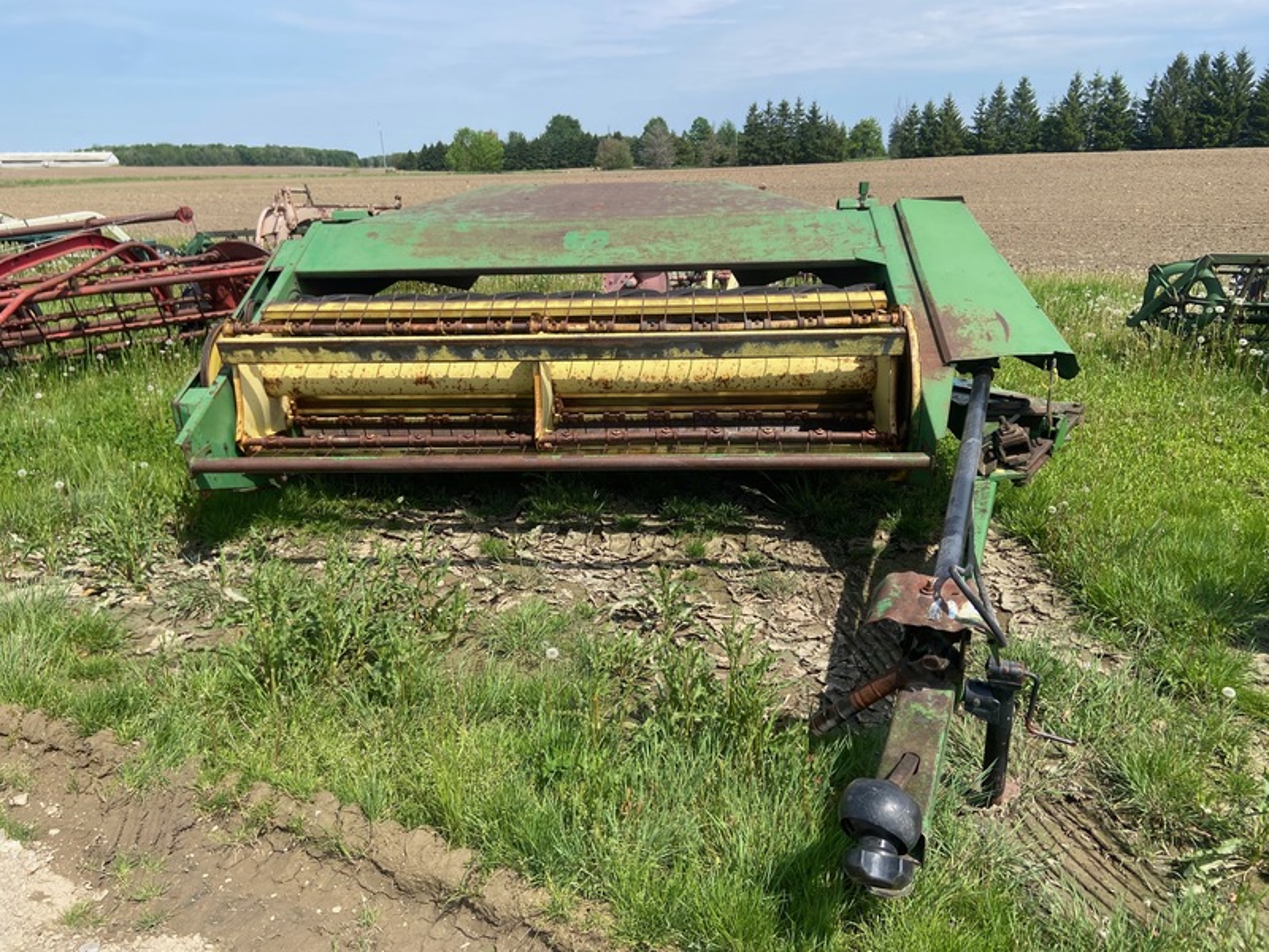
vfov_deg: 53.1
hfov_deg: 67.3
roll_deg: +0.3
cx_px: 634
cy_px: 476
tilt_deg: -18.6
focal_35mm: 26
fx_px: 953
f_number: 1.8
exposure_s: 1/2222
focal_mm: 4.25
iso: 32
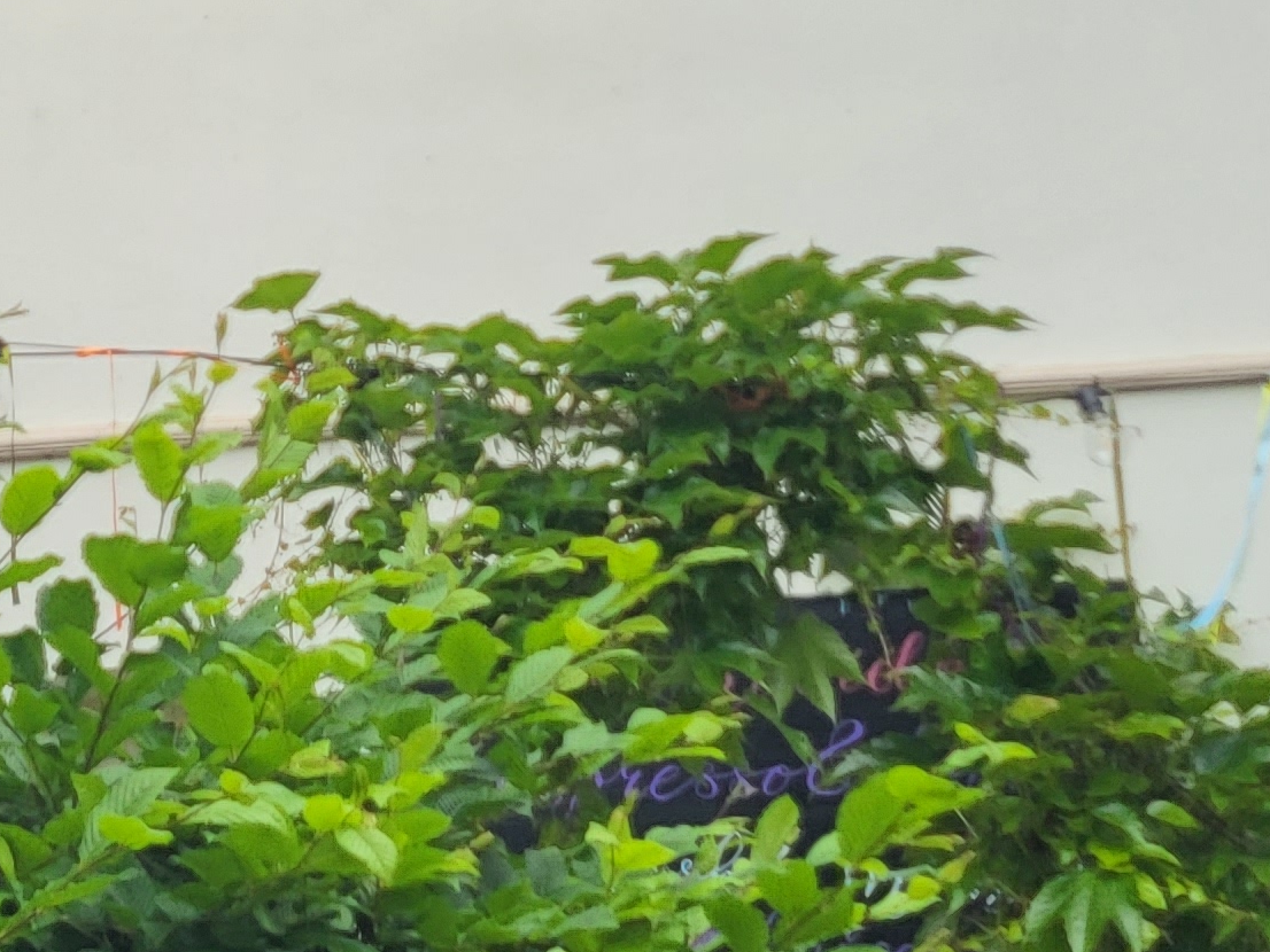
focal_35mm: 94
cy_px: -155
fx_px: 3449
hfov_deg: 20.5
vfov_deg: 15.2
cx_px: 137
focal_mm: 5.4
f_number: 1.8
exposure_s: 1/612
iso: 40
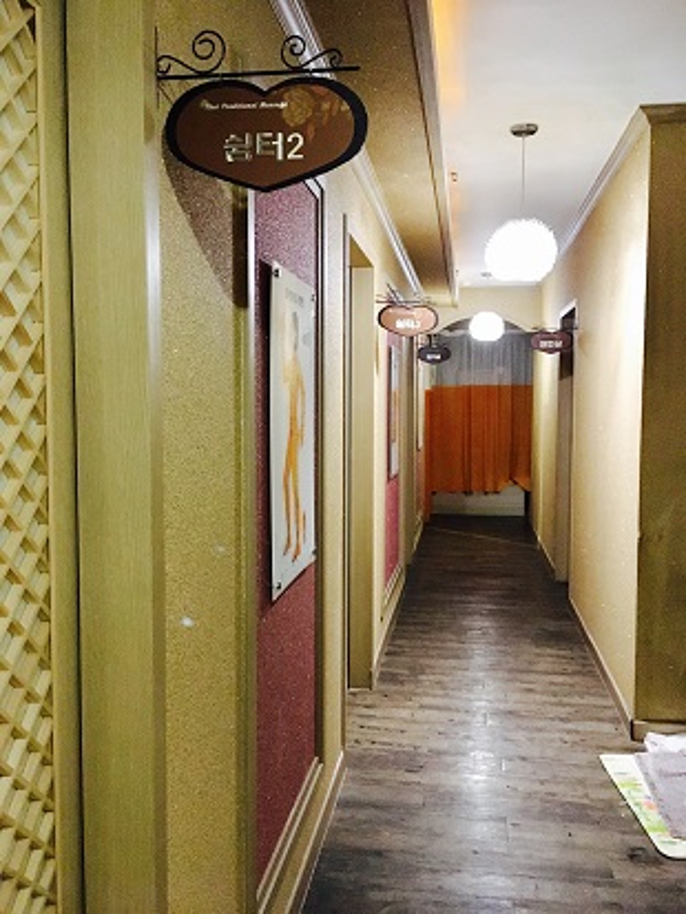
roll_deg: -0.2
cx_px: 343
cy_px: 457
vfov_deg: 61.6
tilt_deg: -4.0
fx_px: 766
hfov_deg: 48.3
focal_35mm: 29
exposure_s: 1/15
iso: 400
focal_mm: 4.15
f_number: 2.2
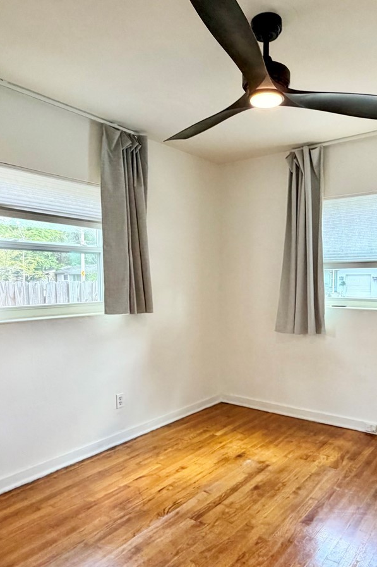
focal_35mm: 26
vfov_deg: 69.3
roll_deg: +0.4
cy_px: 309
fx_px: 409
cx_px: 239
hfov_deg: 49.0
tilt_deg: -4.3
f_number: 2.2
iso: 320
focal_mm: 2.22
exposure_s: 1/60
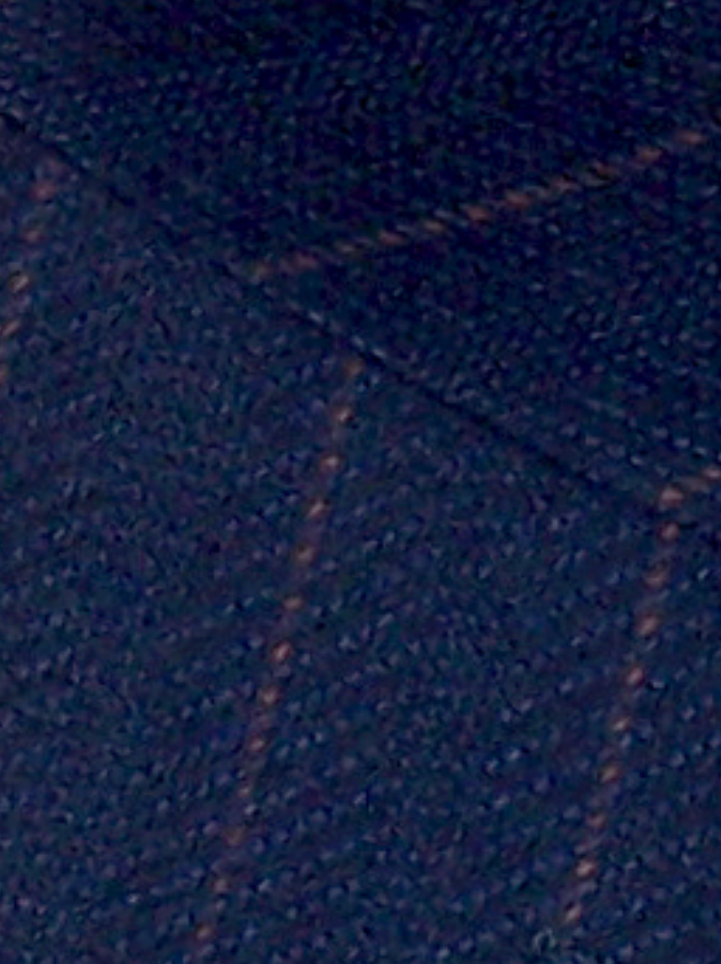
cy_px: -1229
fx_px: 22022
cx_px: -631
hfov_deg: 1.9
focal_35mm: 792
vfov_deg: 2.5
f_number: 6.3
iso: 100
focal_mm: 17.5
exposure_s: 1/125
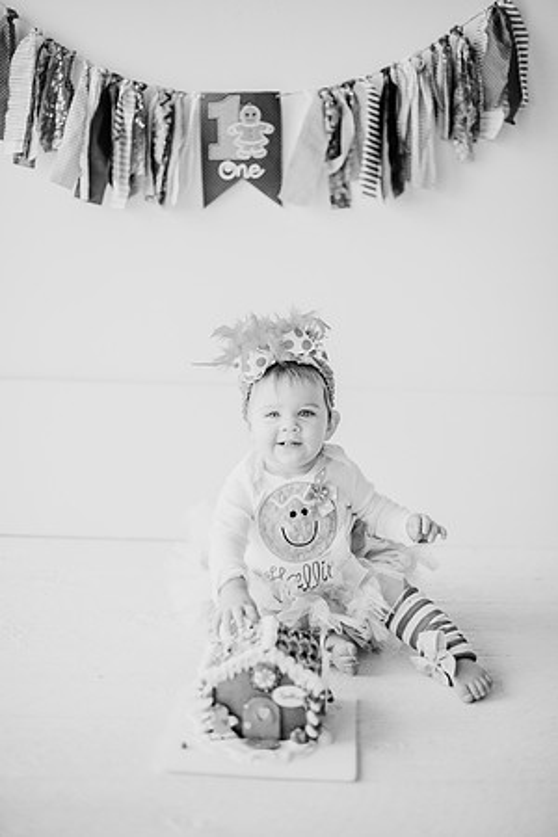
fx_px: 1162
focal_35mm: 50
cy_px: 418
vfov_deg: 39.6
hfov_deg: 27.0
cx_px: 279
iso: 640
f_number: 1.8
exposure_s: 1/640
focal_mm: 50
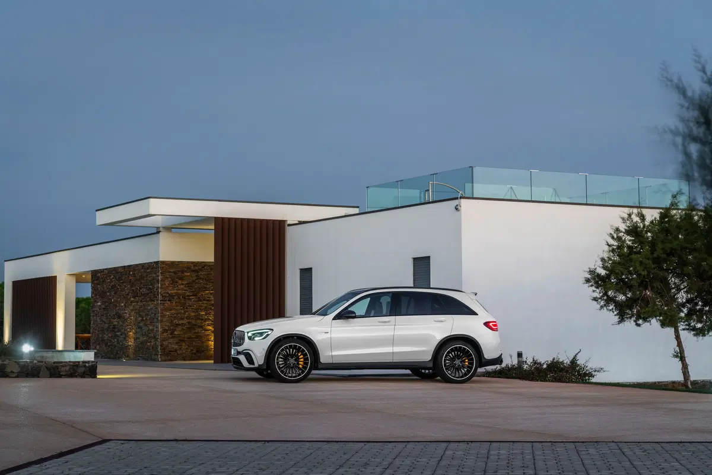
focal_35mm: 70
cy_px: 238
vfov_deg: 19.5
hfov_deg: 28.8
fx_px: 1384
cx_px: 356
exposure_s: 1/1.67
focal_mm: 70
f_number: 11
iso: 200
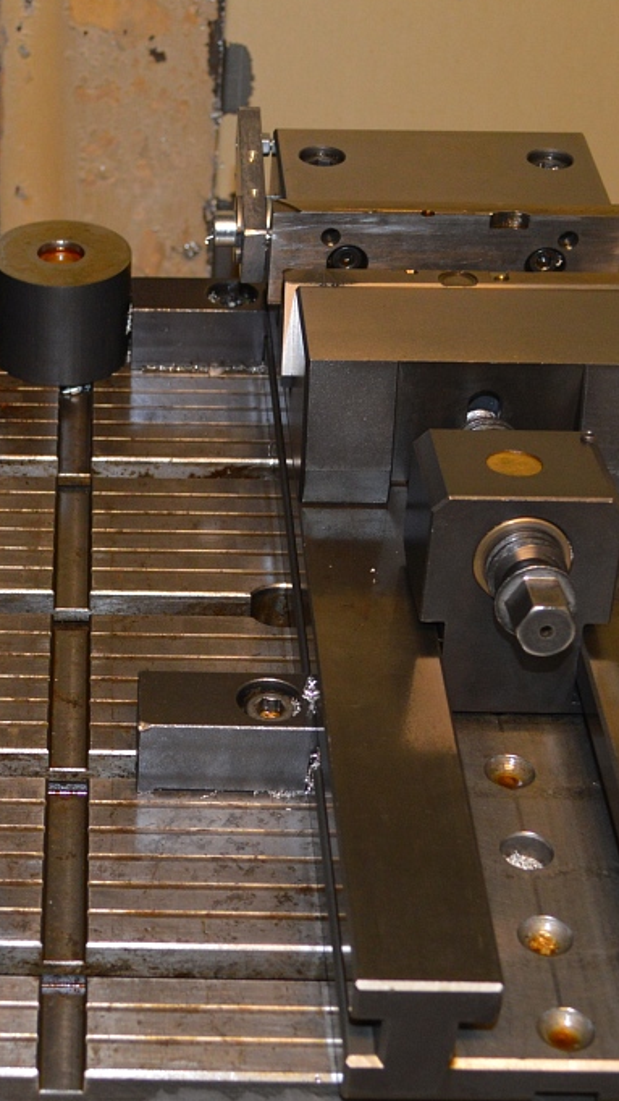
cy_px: 677
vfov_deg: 29.7
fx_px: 2072
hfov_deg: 16.8
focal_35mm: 71
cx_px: 73
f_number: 4
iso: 500
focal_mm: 22
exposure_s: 1/60
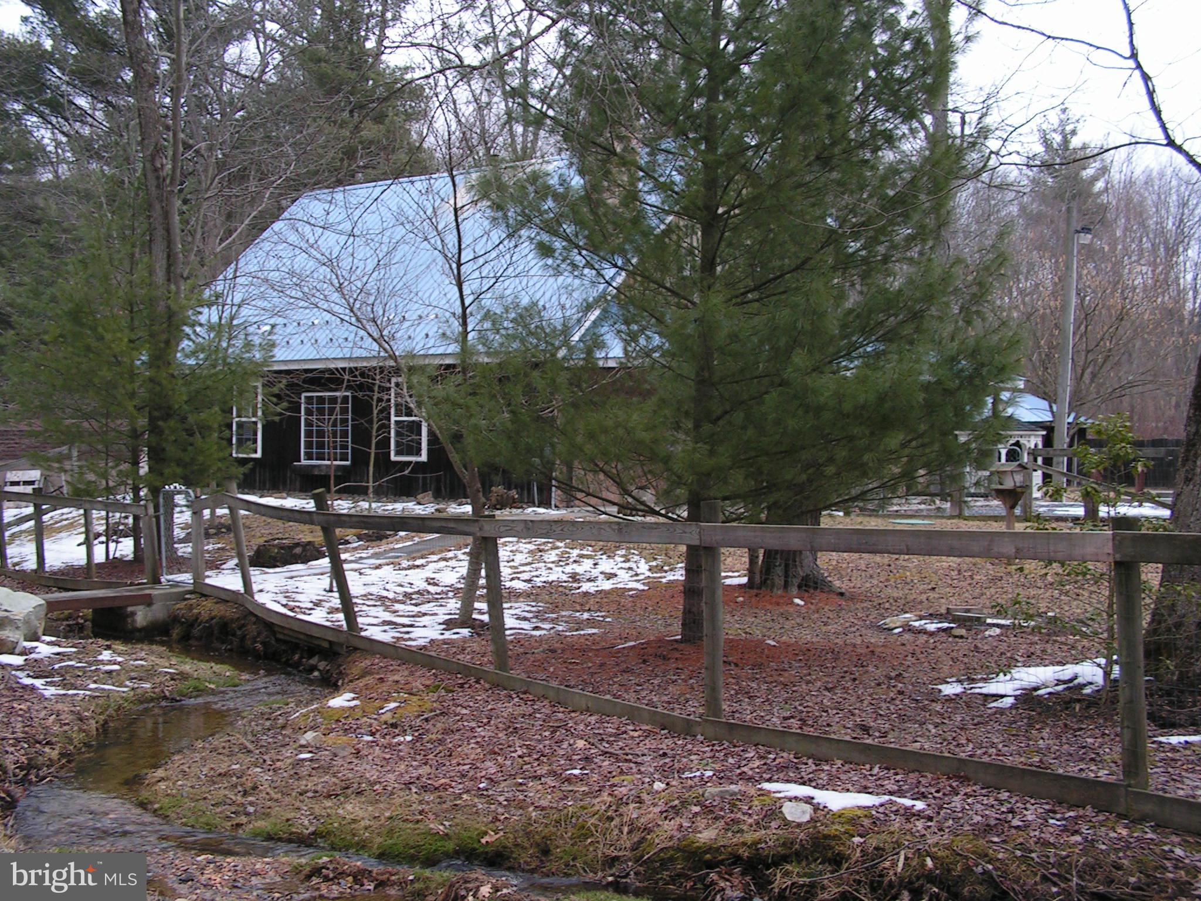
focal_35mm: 45
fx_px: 1561
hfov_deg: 42.1
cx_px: 600
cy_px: 450
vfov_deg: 32.2
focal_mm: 7.6
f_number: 3.2
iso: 80
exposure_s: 1/40
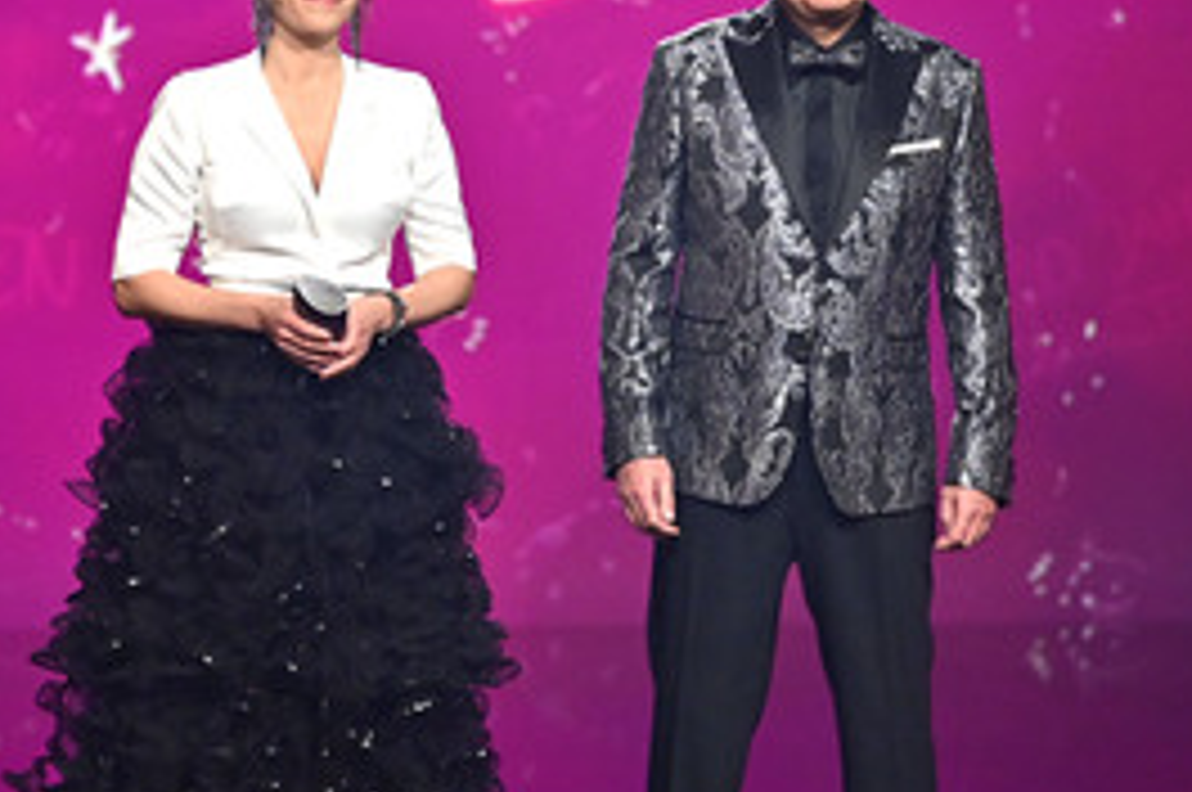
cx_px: 540
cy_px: 446
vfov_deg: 4.5
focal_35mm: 306
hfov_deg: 6.7
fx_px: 10119
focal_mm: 180
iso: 2000
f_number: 2.8
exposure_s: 1/400
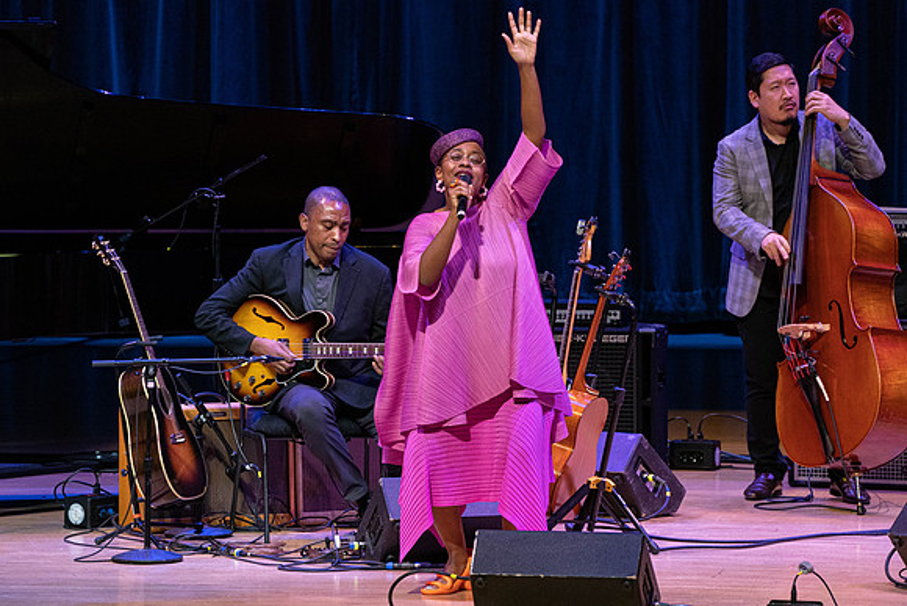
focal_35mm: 330
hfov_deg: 6.2
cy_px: 315
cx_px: 436
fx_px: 8322
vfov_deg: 4.2
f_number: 8
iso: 4000
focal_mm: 318
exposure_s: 1/320
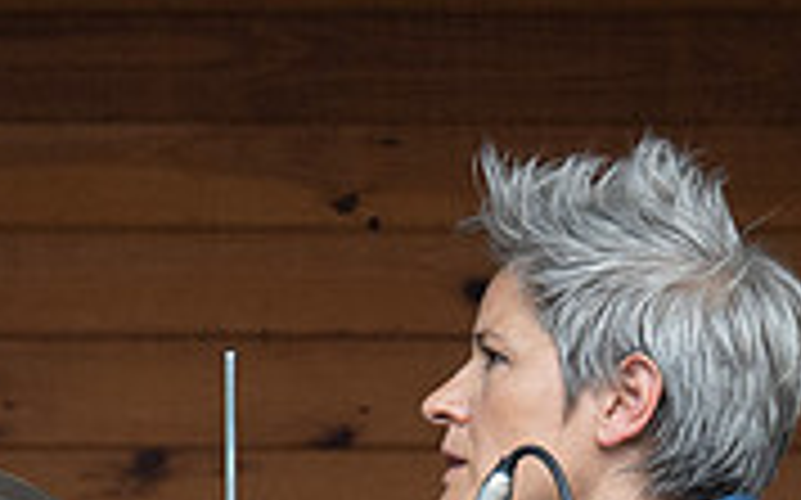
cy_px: 836
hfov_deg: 5.8
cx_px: -194
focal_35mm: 362
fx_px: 7897
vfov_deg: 3.6
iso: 1600
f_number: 8
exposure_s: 1/250
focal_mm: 73
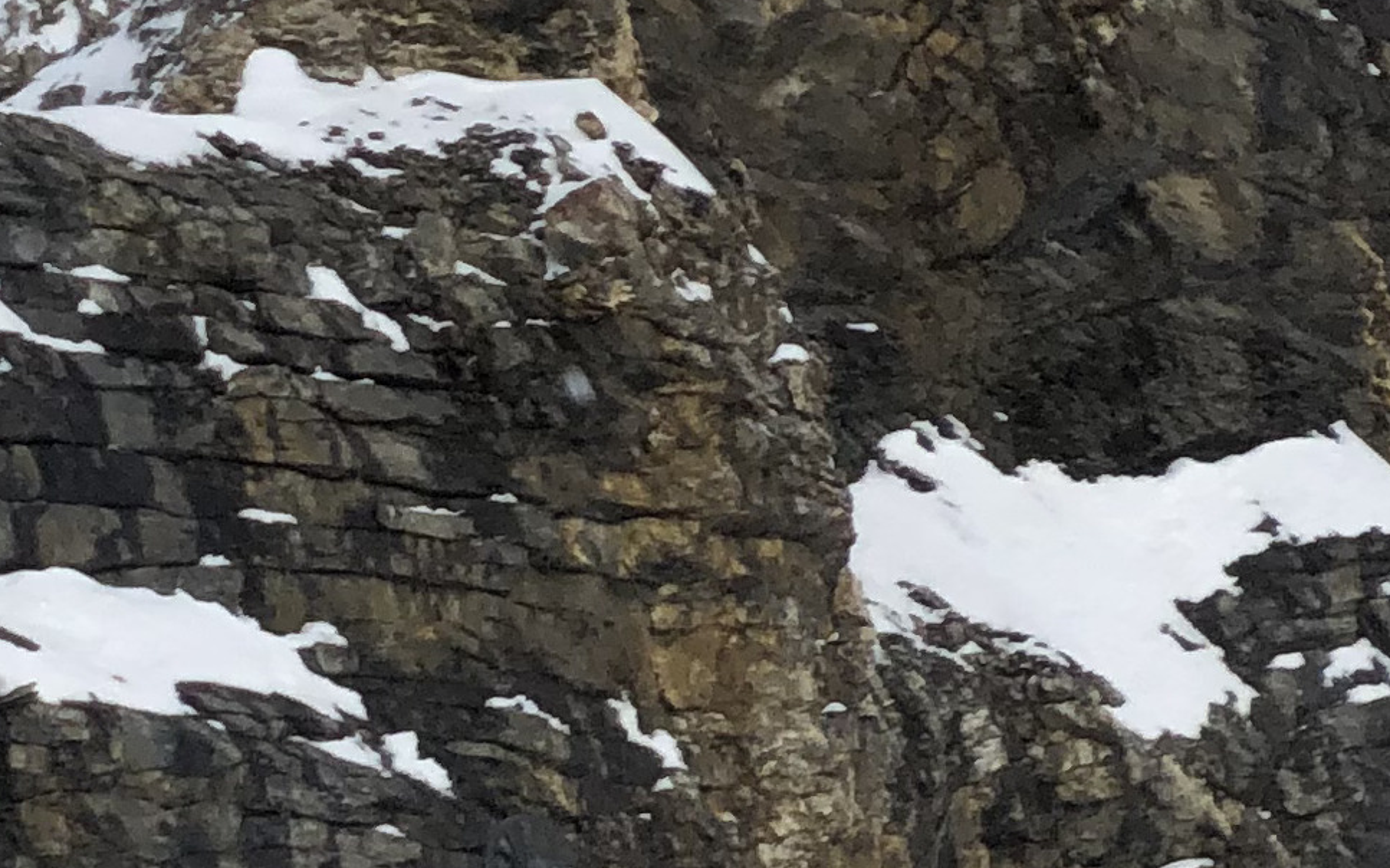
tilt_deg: -2.0
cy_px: 1518
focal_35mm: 228
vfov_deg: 5.7
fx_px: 8636
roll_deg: -1.3
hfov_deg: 8.7
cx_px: -1409
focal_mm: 6
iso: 16
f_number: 2.4
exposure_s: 1/1066
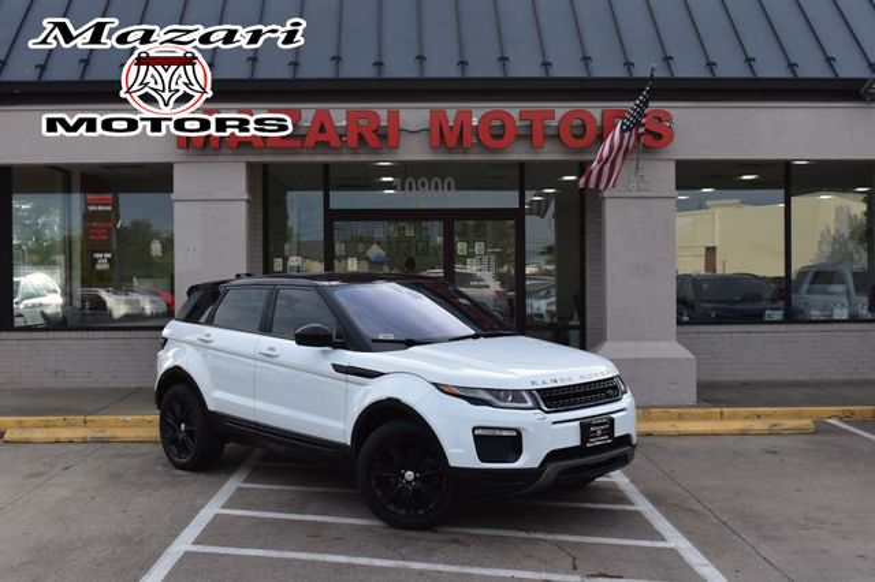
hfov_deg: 45.0
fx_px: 1057
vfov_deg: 30.8
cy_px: 291
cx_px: 438
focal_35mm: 44
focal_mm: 29
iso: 400
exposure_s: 1/250
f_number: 10
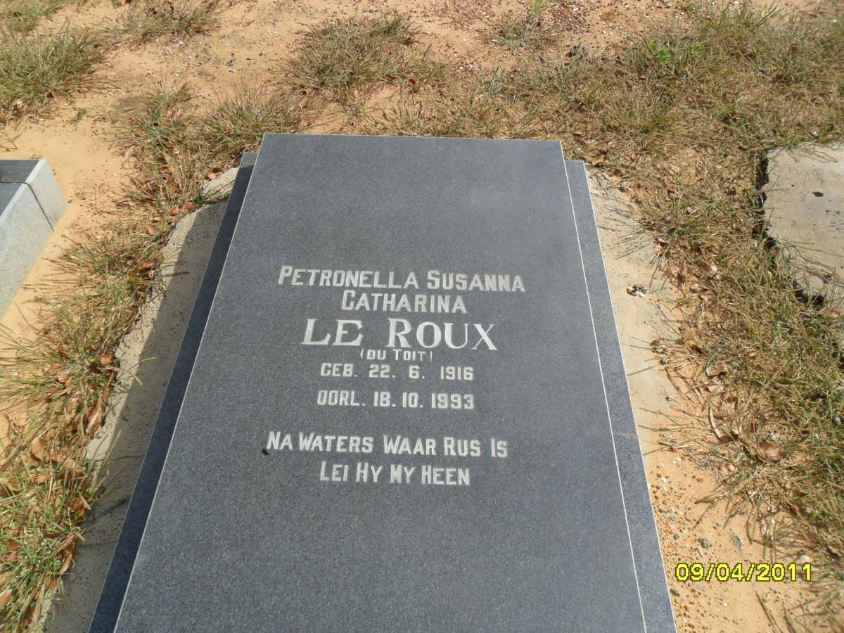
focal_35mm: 27
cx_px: 422
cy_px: 316
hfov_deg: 65.3
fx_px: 658
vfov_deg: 51.4
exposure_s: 1/1000
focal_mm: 4.9
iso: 100
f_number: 3.5
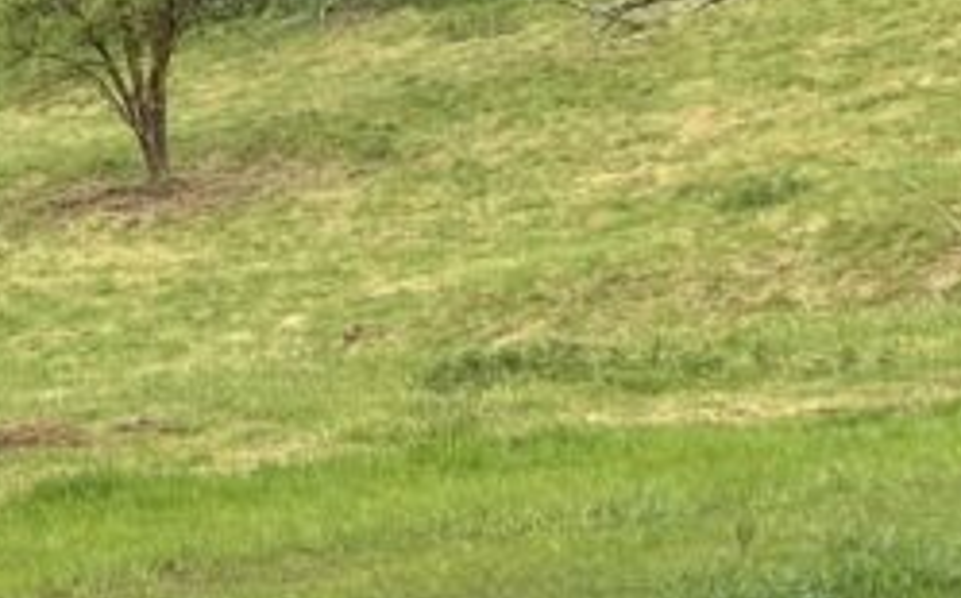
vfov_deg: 5.8
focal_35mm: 227
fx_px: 5939
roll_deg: +1.7
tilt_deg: +0.7
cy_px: 46
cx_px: -953
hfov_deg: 8.7
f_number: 1.6
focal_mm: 5.96
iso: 32
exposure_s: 1/1152
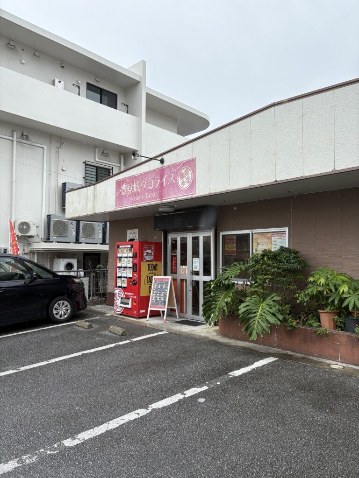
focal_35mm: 26
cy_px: 239
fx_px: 360
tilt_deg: +3.7
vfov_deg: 67.3
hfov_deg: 53.1
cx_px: 180
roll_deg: -0.7
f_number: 1.6
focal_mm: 5.96
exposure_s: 1/1175
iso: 50
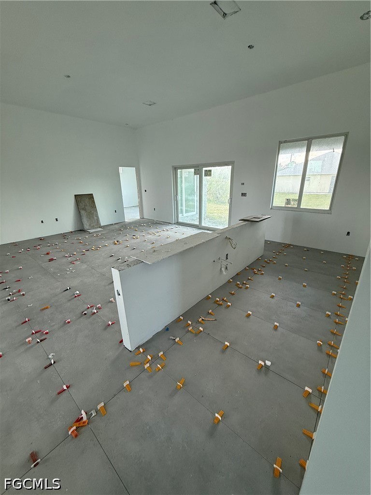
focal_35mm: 14
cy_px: 248
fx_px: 200
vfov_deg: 102.1
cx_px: 186
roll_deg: -0.8
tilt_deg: -18.1
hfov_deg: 85.7
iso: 100
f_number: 2.2
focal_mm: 2.22
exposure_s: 1/99
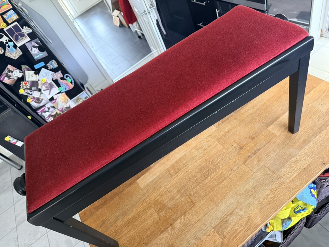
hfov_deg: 71.6
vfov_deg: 56.8
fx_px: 228
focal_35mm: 24
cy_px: 124
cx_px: 164
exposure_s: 1/60
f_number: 1.78
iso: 320
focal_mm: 6.76
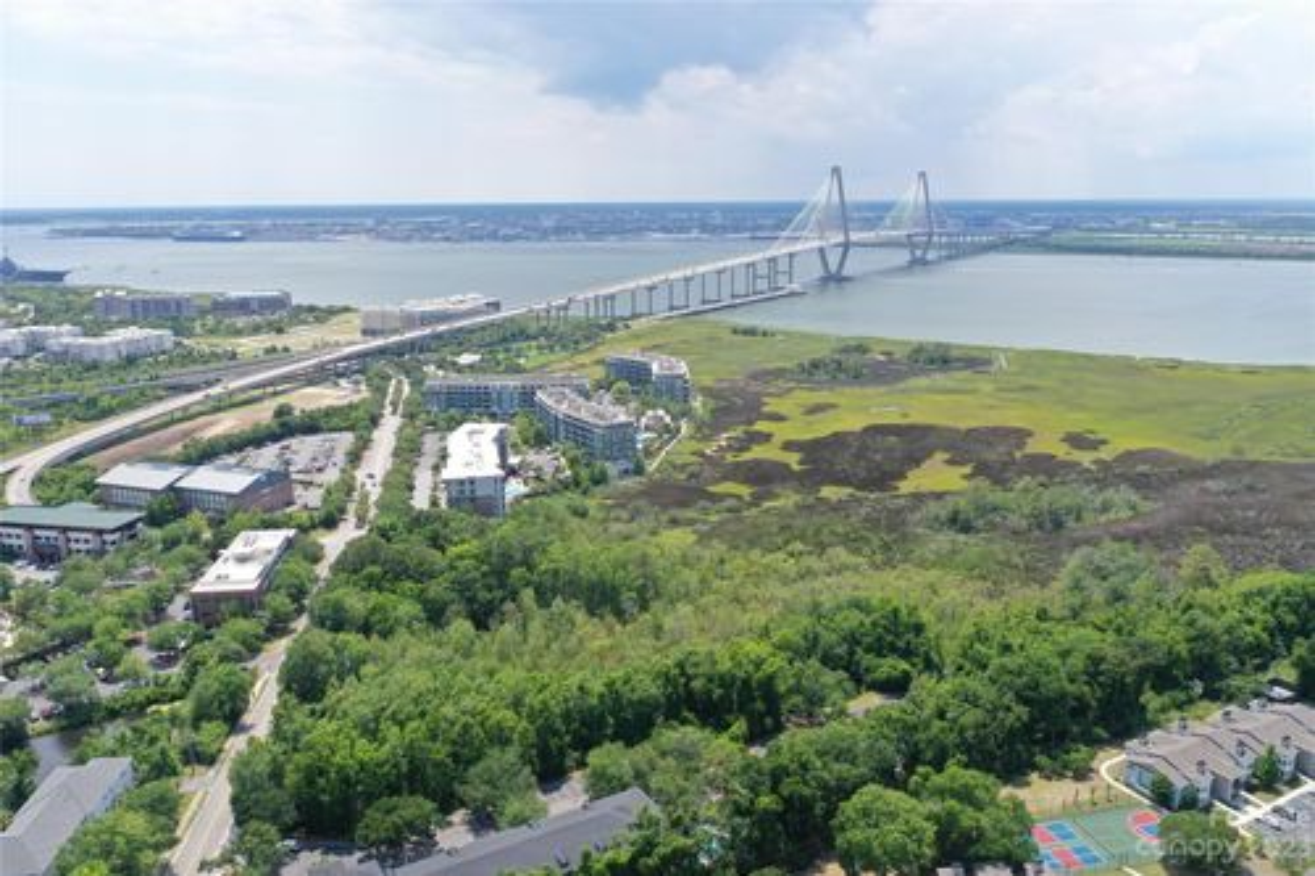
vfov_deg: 46.4
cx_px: 658
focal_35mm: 28
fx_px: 1022
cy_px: 438
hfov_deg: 65.5
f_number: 5.6
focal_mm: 10.26
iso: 100
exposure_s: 1/320
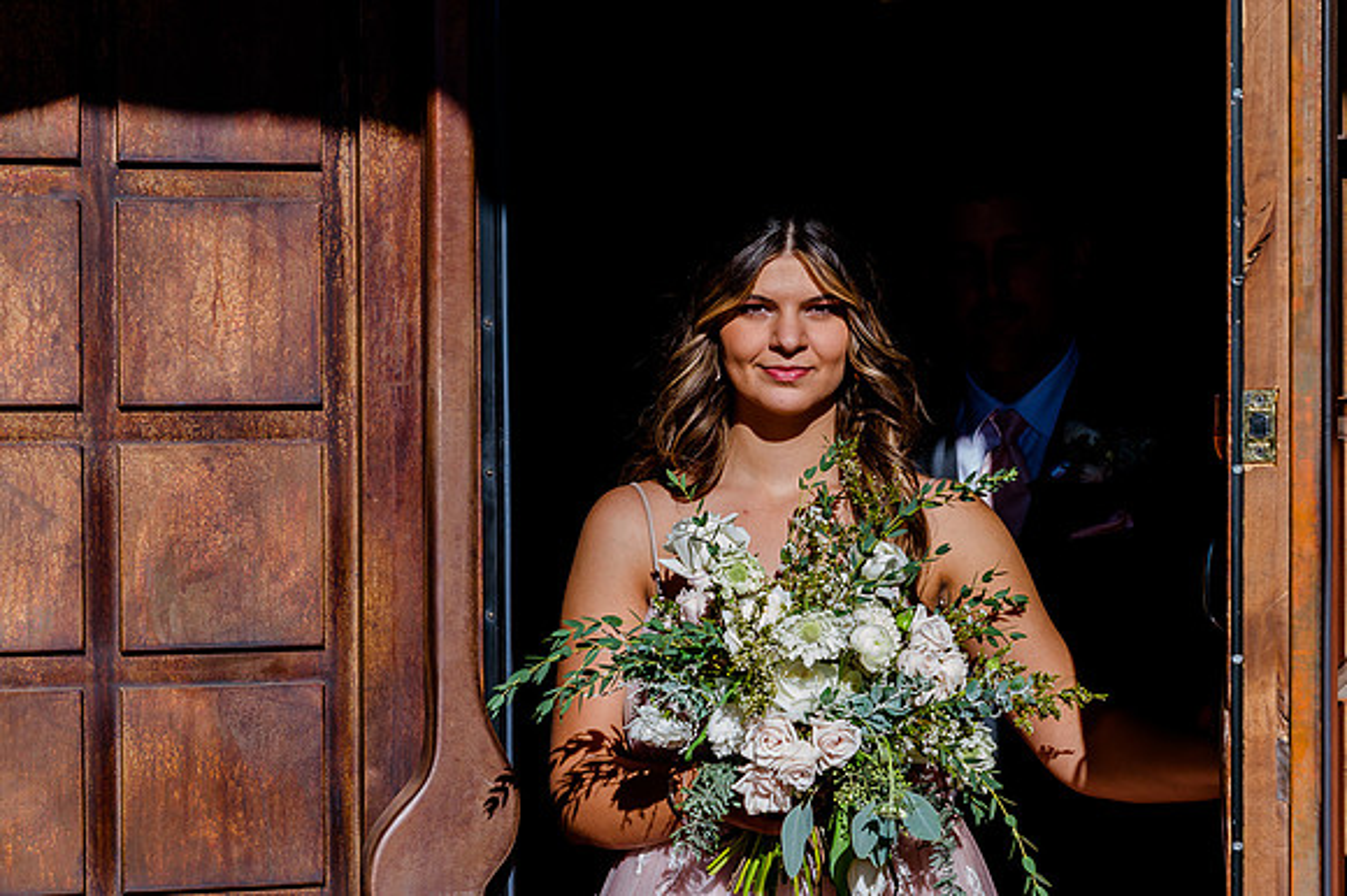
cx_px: 648
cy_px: 431
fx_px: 3029
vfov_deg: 16.8
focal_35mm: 81
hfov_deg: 25.1
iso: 200
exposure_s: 1/320
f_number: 8
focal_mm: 78
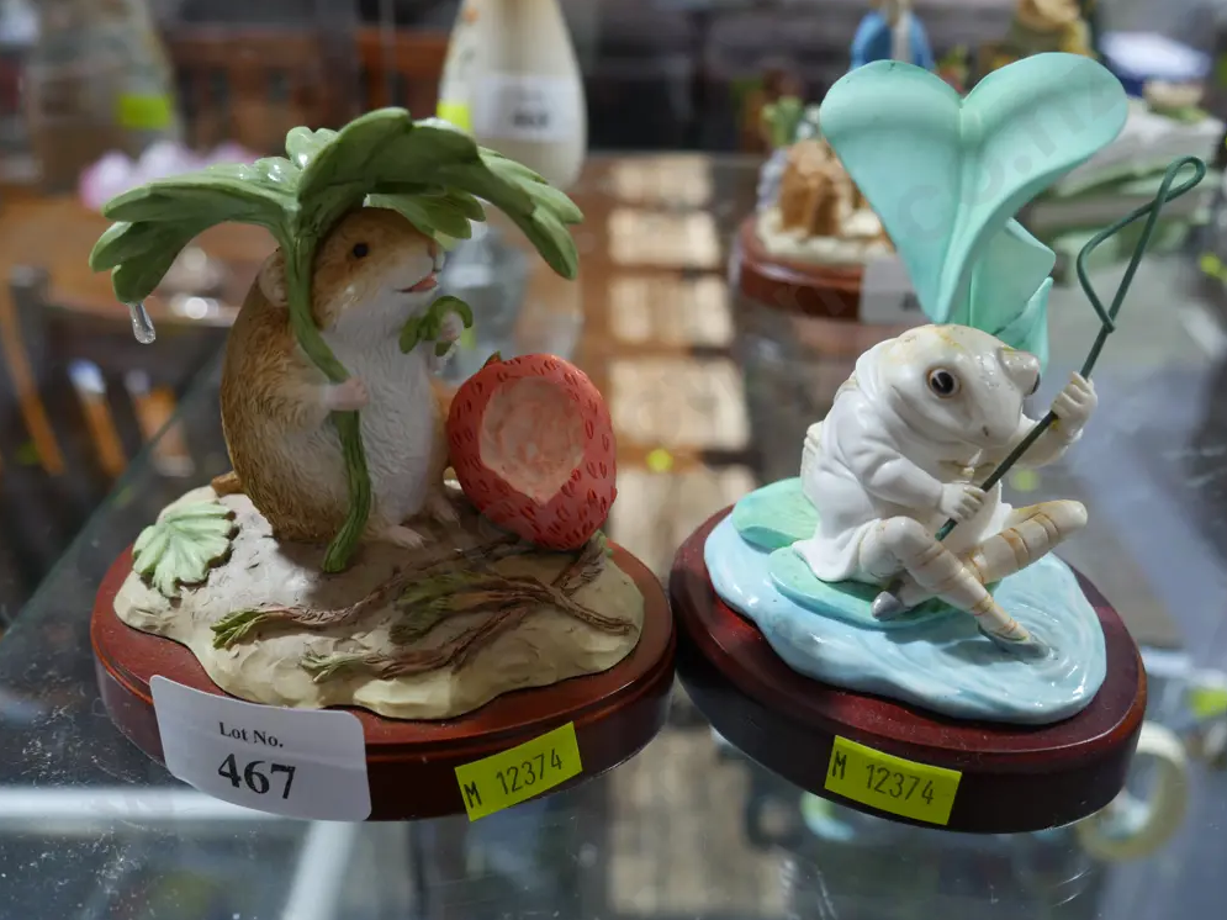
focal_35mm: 35
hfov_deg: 52.6
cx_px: 609
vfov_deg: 40.7
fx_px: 1240
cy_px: 450
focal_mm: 17
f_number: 4
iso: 400
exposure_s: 1/60
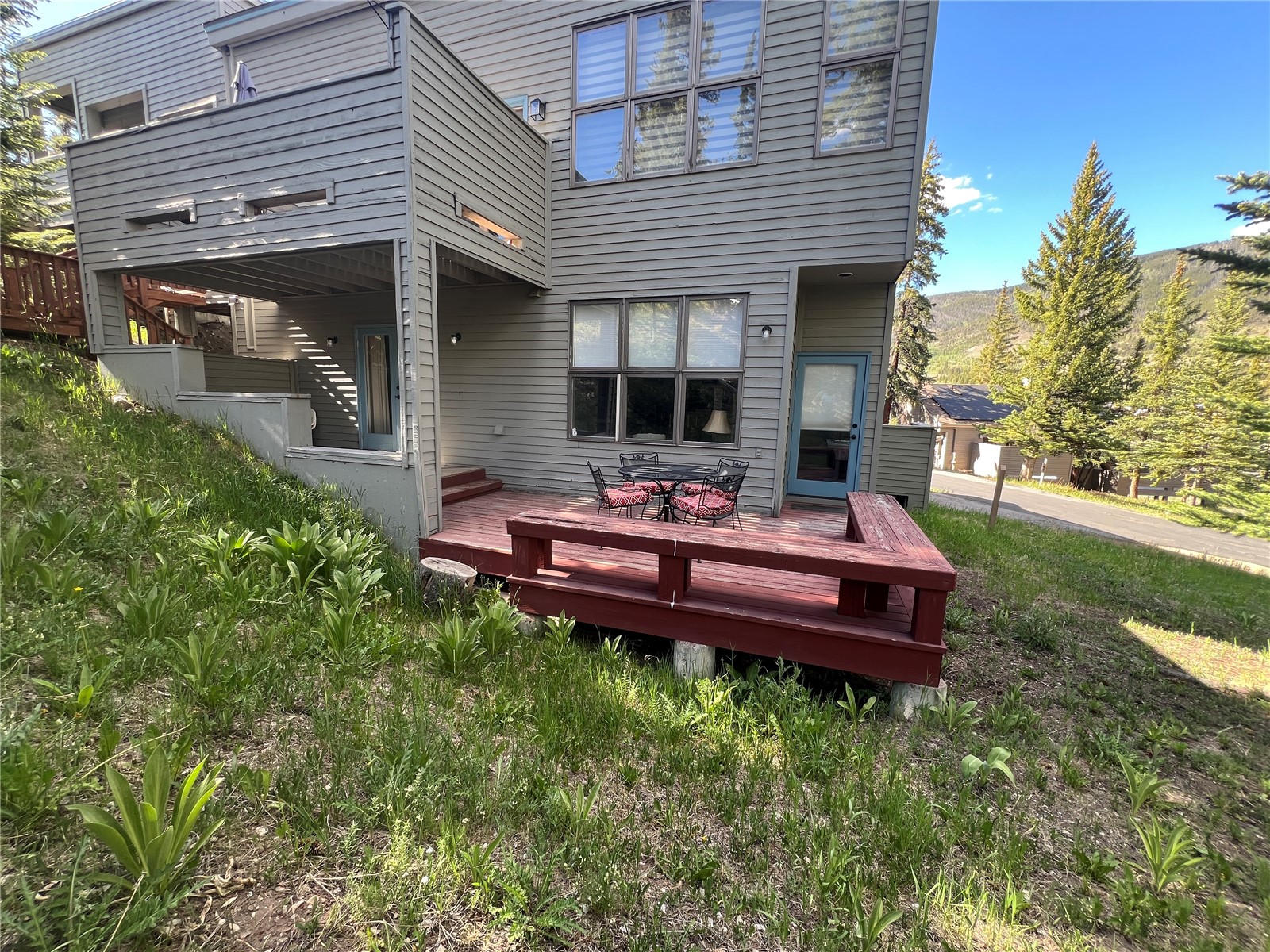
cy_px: 476
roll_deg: -1.8
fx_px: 477
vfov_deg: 89.9
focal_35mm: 13
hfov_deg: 106.2
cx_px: 635
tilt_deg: -9.0
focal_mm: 1.57
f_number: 1.8
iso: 40
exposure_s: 1/99
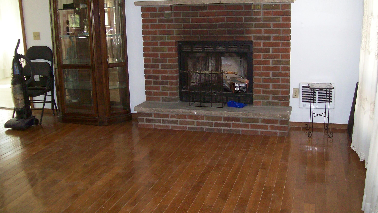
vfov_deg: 29.7
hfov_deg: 50.5
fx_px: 401
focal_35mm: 40
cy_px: 93
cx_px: 191
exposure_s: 1/64
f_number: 2.7
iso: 200
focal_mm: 6
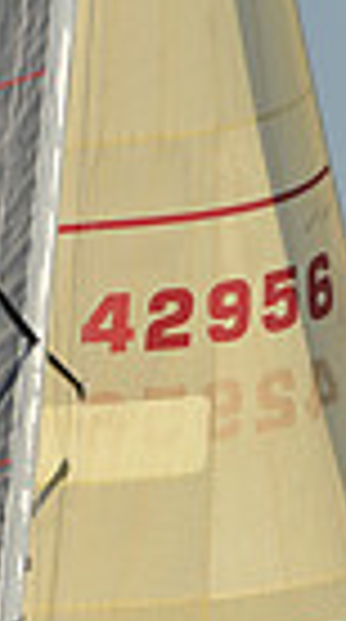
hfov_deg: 1.7
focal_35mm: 728
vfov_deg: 3.0
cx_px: 229
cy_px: 677
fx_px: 11947
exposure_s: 1/1250
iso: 200
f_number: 4.5
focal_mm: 165
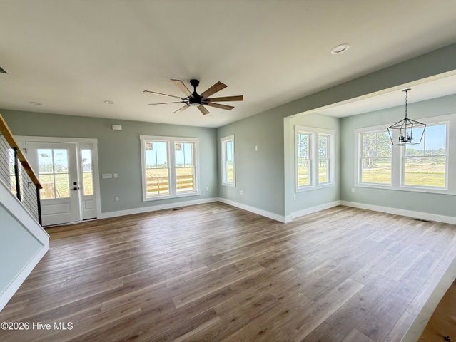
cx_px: 228
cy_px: 171
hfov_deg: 102.0
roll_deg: +1.9
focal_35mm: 14
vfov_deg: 85.7
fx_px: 185
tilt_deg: -1.6
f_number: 2.2
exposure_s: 1/99
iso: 160
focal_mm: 2.22
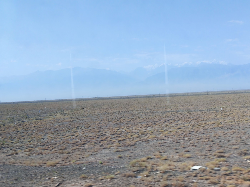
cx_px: 125
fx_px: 390
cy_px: 94
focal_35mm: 54
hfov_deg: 35.5
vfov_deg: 27.0
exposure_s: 1/310
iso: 50
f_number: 1.95
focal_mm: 5.52
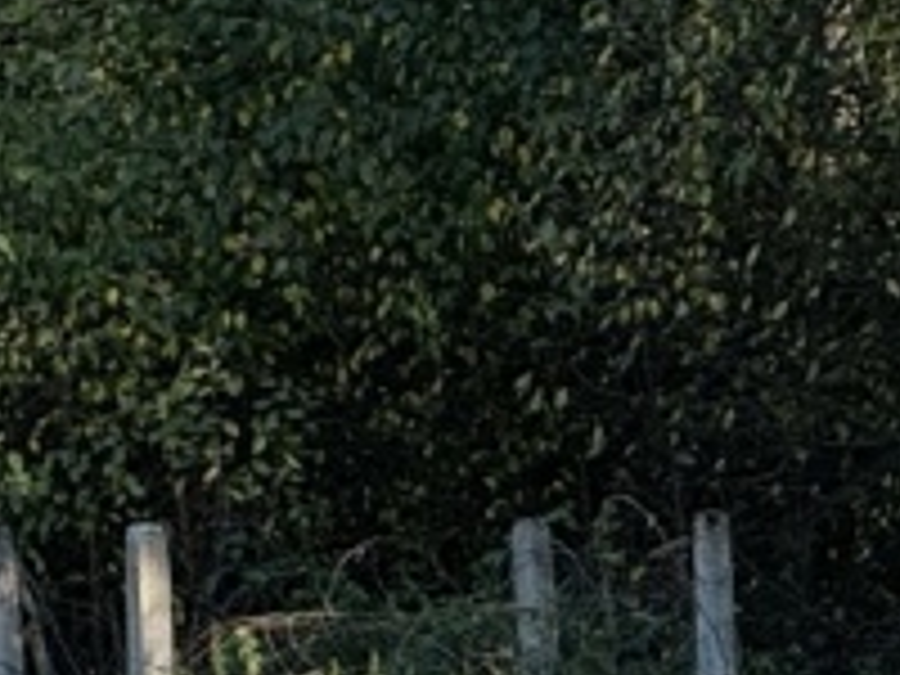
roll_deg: +3.5
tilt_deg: -3.4
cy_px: 1580
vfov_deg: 3.2
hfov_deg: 4.3
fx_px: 12012
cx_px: -270
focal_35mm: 462
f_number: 2.8
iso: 25
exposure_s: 1/151
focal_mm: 9
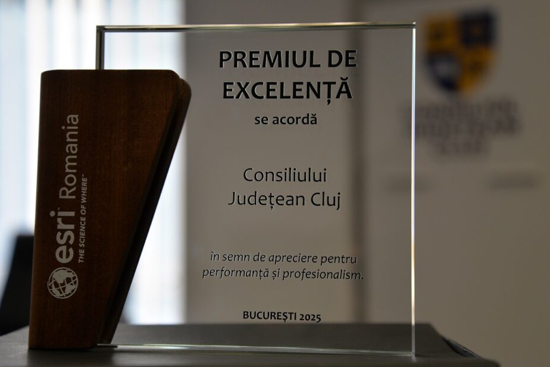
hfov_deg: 28.1
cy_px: 182
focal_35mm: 72
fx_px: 1100
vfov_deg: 18.9
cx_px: 280
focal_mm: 65
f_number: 4.5
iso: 640
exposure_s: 1/250
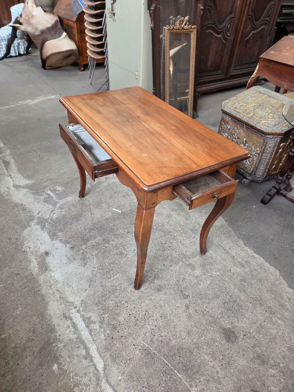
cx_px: 147
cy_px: 196
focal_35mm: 23
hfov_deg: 58.9
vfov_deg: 73.9
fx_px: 260
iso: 500
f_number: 1.8
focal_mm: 5.4
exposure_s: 1/100
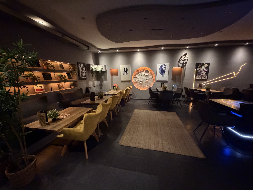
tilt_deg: -11.1
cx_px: 126
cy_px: 95
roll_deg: +0.8
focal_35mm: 14
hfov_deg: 102.1
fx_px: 102
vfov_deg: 85.7
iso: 1600
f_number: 2.2
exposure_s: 1/32
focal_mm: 2.22
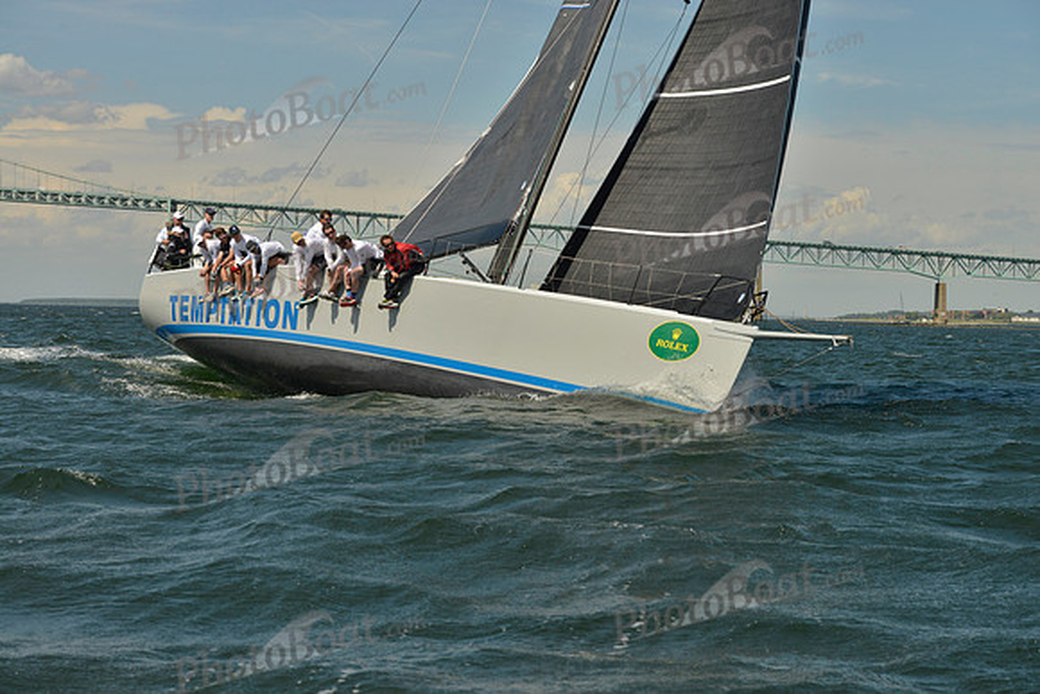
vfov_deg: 13.4
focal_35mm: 102
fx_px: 2947
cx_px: 520
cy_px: 347
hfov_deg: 20.0
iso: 280
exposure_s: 1/1600
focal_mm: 102
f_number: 9
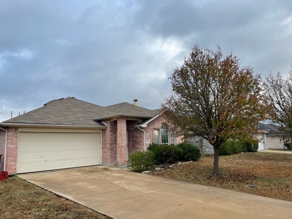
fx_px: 219
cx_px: 146
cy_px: 110
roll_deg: +2.1
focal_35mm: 26
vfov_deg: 53.1
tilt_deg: +8.6
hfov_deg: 67.3
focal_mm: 4.2
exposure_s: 1/1642
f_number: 1.6
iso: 32
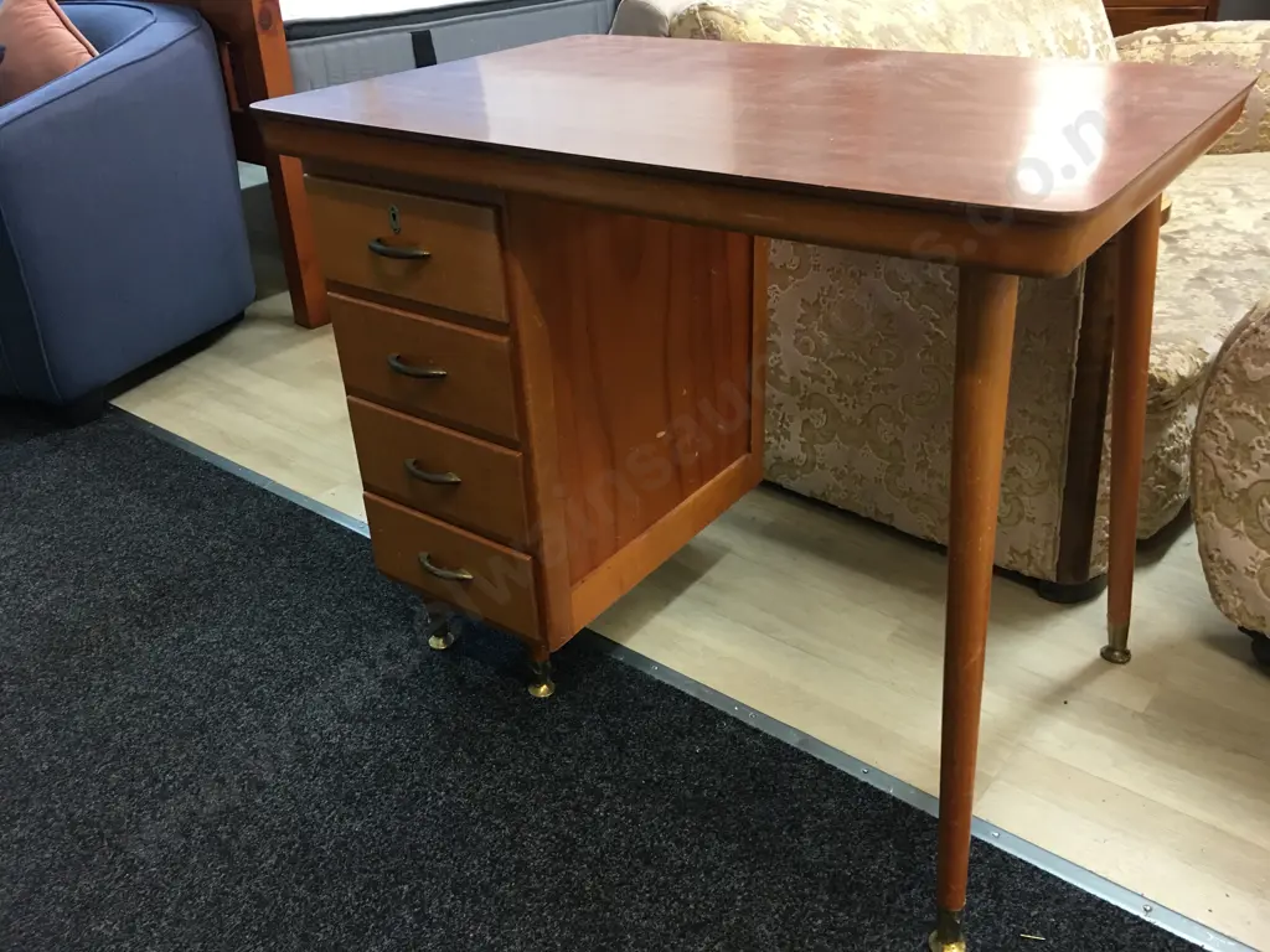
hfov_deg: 61.7
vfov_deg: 48.2
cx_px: 635
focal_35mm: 29
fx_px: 1064
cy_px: 476
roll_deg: +2.6
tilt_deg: -27.6
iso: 80
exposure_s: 1/17
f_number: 2.2
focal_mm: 4.15
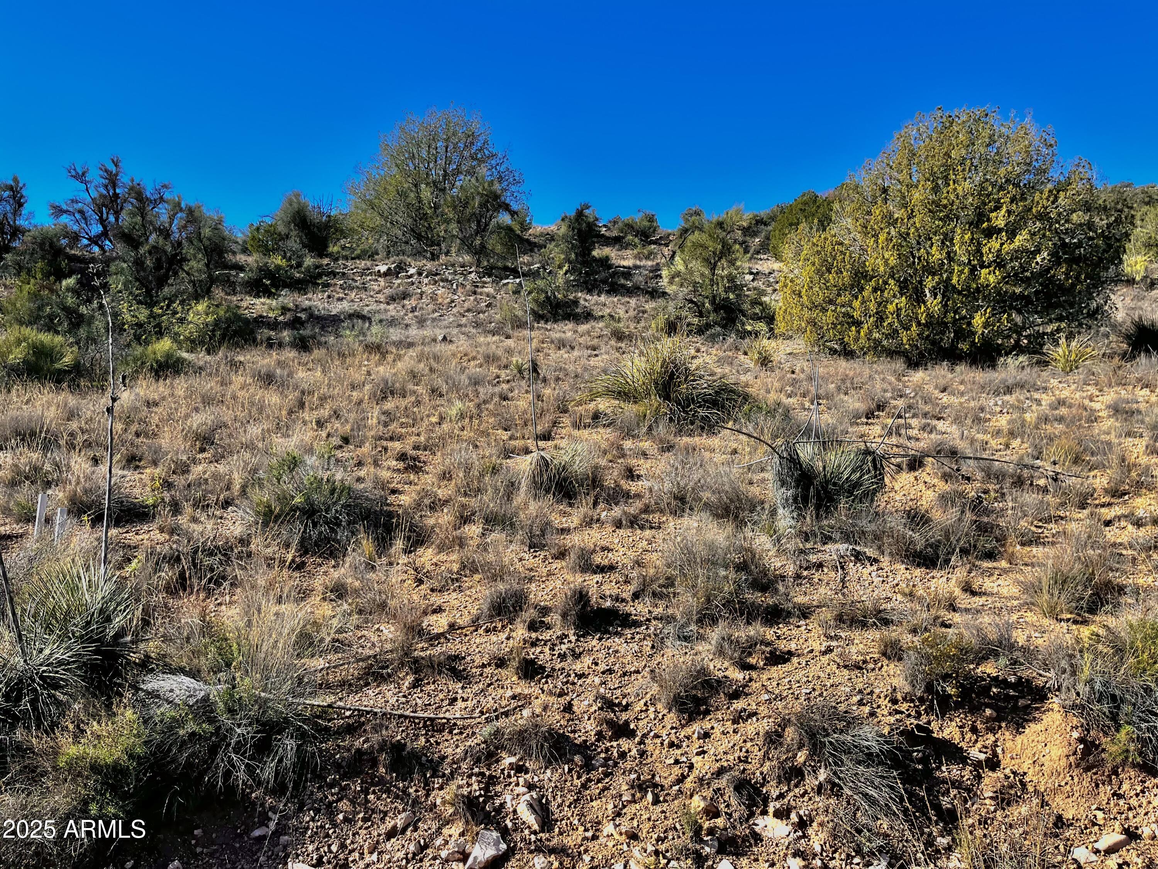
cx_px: 579
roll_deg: +0.7
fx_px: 870
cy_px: 434
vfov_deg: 53.1
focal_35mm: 26
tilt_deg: +0.2
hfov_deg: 67.3
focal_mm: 5.1
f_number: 1.6
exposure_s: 1/2062
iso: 50
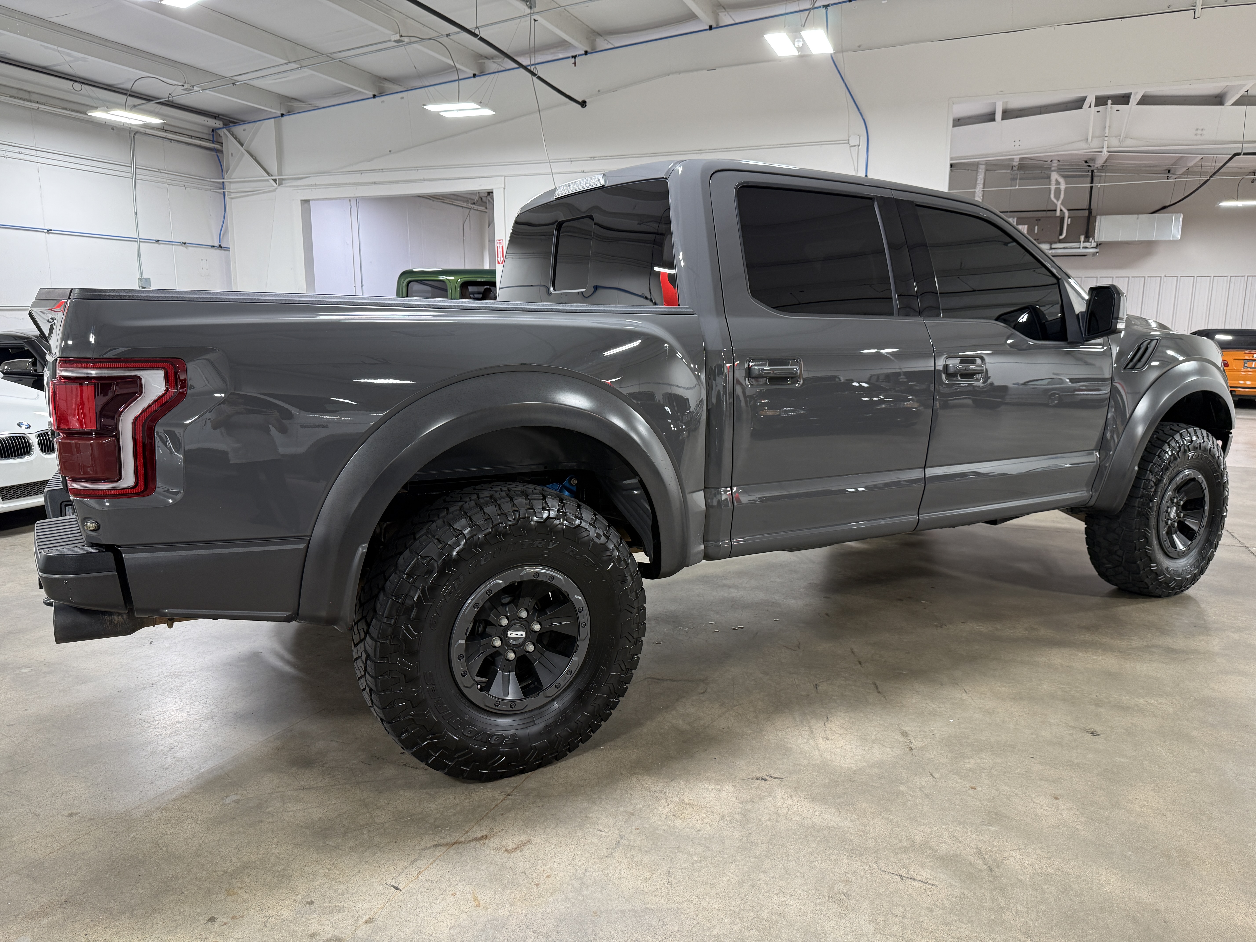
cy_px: 471
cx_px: 628
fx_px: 871
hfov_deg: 71.6
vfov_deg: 56.8
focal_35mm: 24
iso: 125
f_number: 1.78
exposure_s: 1/60
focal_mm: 6.76
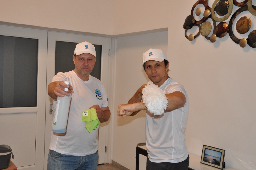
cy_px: 85
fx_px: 288
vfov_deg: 32.9
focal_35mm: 40
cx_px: 128
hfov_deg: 48.0
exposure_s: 1/60
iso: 800
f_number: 4
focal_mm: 27
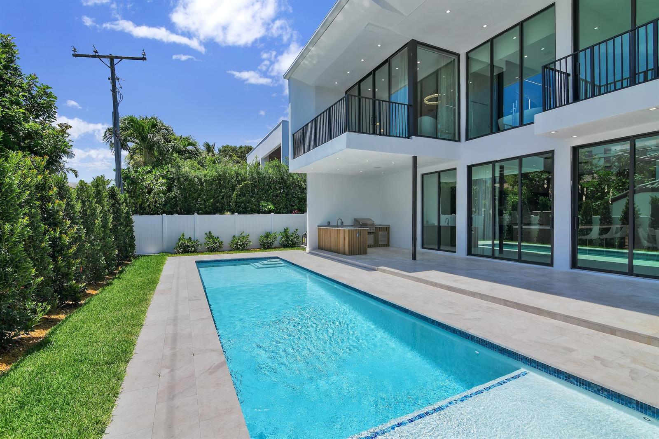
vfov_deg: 73.7
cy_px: 220
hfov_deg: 96.7
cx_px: 330
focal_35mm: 16
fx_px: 293
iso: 200
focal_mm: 16
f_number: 11
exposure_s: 1/1000
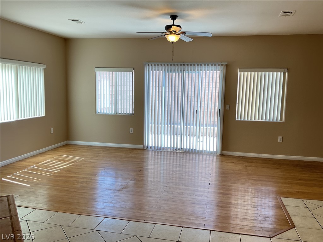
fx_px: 271
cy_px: 121
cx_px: 162
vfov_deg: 48.2
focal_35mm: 29
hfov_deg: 61.7
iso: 64
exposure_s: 1/60
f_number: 1.8
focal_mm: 3
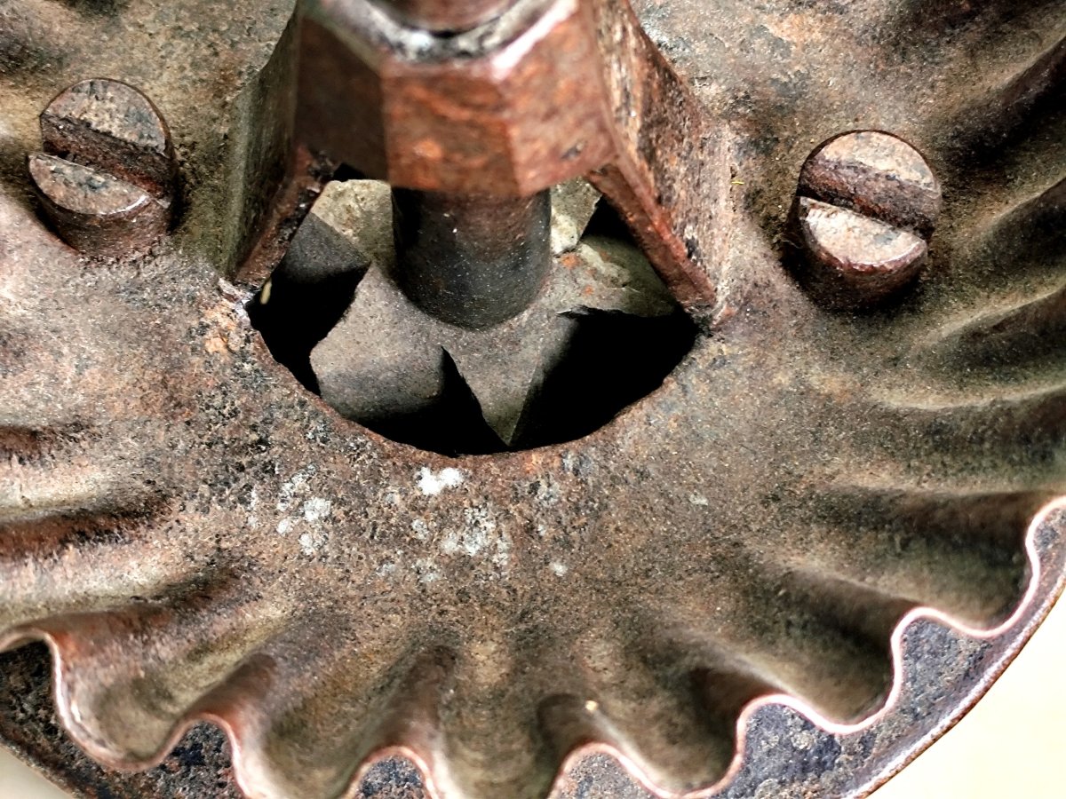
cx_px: 533
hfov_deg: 21.1
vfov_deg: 15.9
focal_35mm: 93
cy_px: 400
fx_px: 2864
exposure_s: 1/50
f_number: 1.65
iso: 64
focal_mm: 6.14
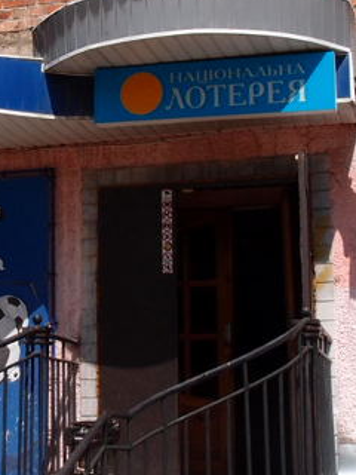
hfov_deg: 17.5
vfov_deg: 23.3
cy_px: 239
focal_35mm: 84
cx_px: 85
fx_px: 1152
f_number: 6.3
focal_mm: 6
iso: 100
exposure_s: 1/500
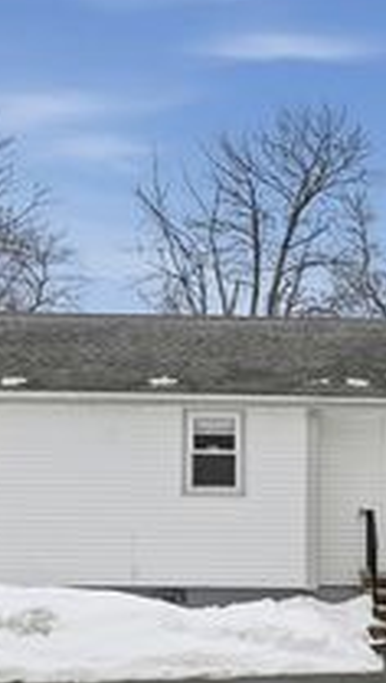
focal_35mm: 56
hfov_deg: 21.1
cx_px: 321
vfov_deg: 36.4
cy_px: 490
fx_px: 1021
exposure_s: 1/4000
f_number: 7.1
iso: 800
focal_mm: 22.5
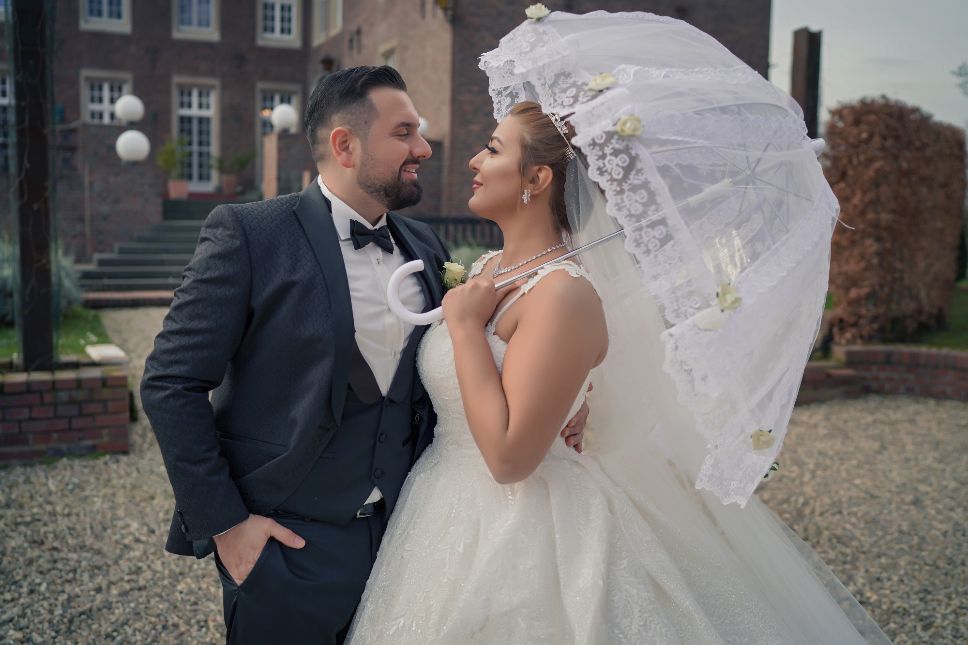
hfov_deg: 54.4
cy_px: 322
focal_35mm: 35
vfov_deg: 37.8
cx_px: 484
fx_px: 941
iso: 100
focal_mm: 35
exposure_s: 1/800
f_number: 2.5
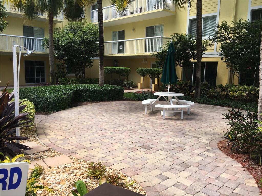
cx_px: 131
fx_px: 219
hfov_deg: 61.7
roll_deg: -1.8
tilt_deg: -6.7
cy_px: 98
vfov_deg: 48.2
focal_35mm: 29
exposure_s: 1/610
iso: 25
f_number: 2.2
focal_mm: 4.15
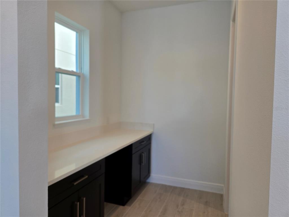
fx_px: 192
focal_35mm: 23
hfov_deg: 73.9
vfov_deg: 58.9
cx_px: 144
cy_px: 108
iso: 50
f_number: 1.8
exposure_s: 1/120
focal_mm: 5.4
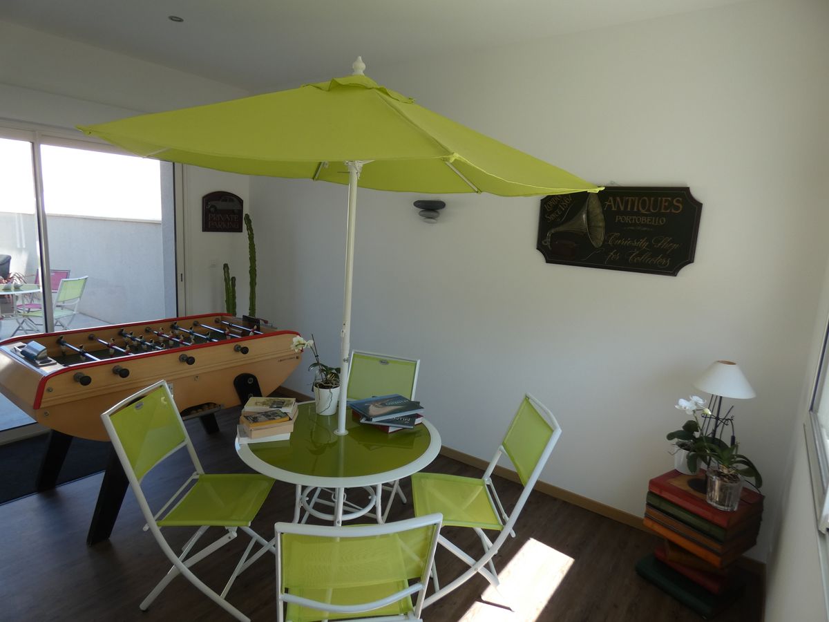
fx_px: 479
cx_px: 414
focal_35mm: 20
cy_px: 311
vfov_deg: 66.0
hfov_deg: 81.7
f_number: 2.8
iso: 80
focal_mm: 3.6
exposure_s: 1/160
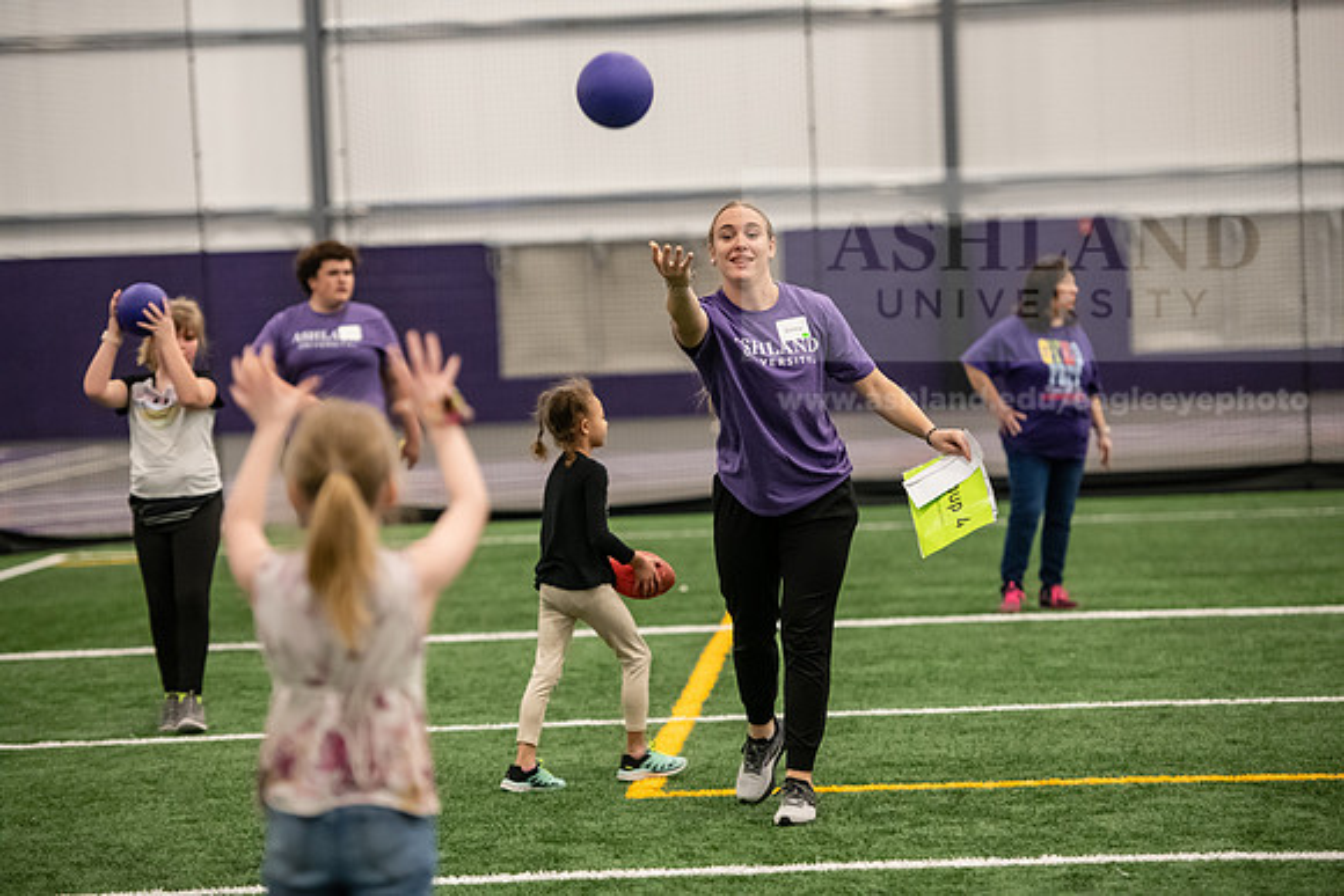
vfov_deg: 10.2
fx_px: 5041
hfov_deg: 15.2
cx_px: 672
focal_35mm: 135
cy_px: 448
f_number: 3.2
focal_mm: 135
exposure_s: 1/320
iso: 4000
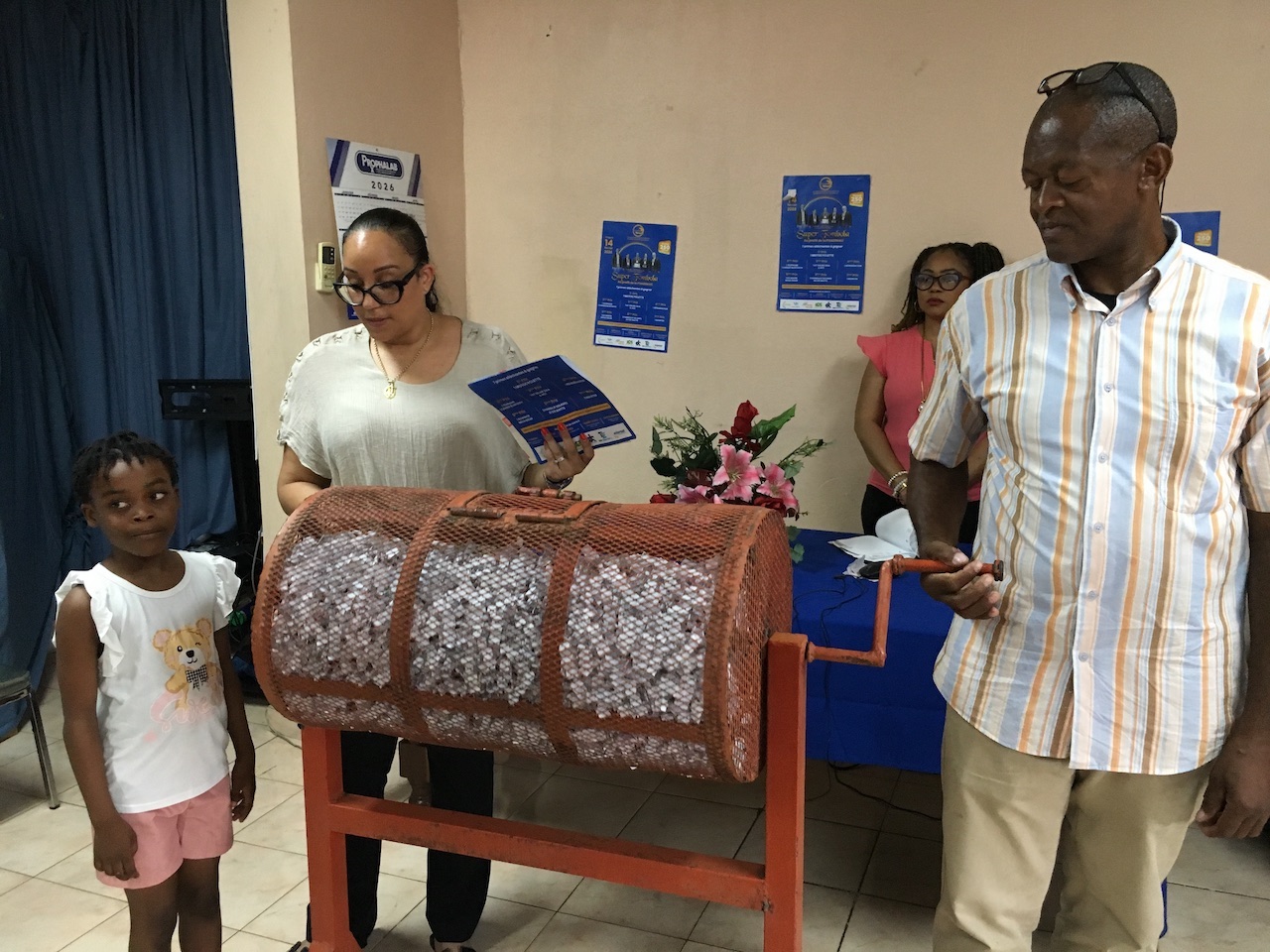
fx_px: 1064
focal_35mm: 29
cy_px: 476
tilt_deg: -8.8
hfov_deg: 61.7
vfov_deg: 48.2
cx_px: 635
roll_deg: +0.7
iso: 160
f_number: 2.2
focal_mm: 4.15
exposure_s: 1/30
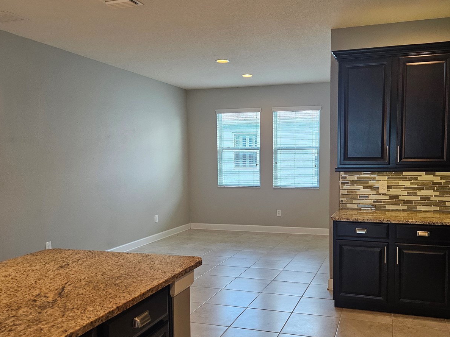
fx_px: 403
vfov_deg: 45.4
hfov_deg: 57.9
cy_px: 179
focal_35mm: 31
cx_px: 271
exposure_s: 1/120
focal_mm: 5.4
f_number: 1.8
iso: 200
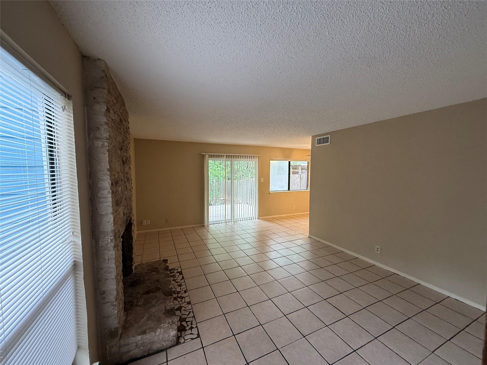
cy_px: 182
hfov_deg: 102.1
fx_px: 197
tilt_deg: -3.0
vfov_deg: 85.7
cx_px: 244
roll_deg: -0.4
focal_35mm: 14
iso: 320
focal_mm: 2.22
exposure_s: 1/120
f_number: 2.2
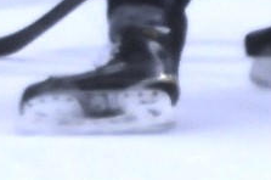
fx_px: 11516
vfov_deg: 0.9
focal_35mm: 1532
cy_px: -275
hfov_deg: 1.3
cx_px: -114
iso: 1000
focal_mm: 140
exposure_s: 1/320
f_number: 6
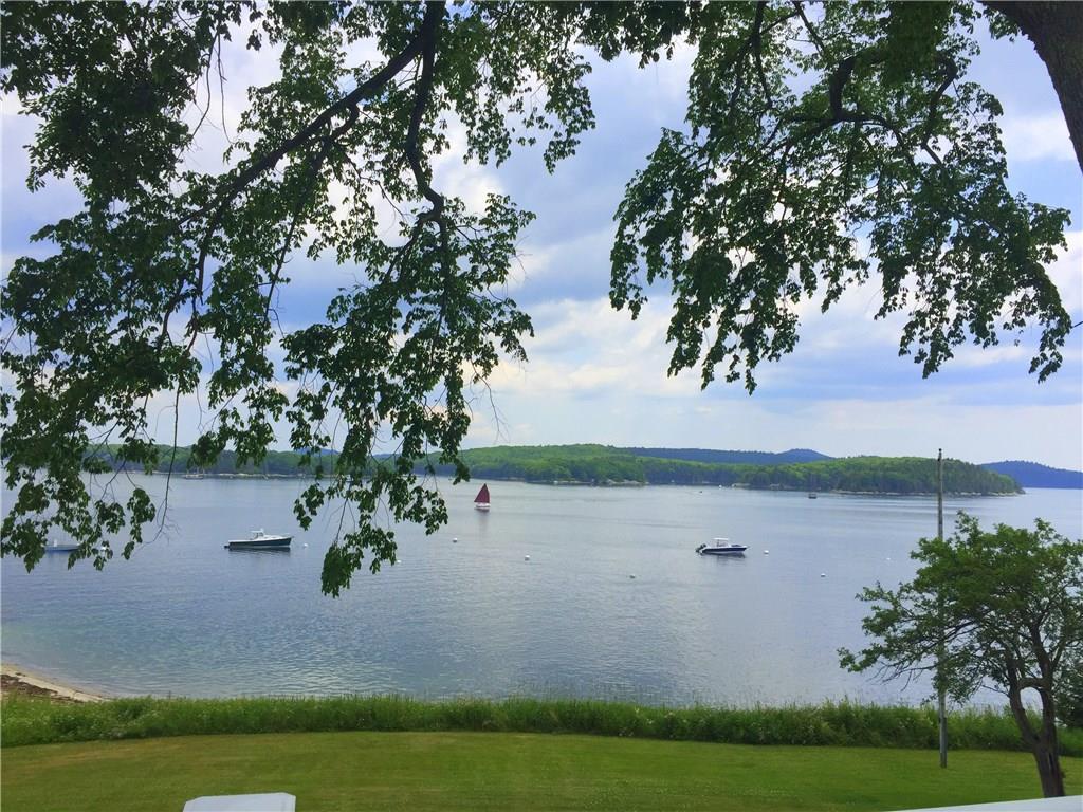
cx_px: 542
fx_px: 907
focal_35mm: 29
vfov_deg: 48.2
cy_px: 406
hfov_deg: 61.7
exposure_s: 1/3049
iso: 32
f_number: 2.2
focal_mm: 4.15
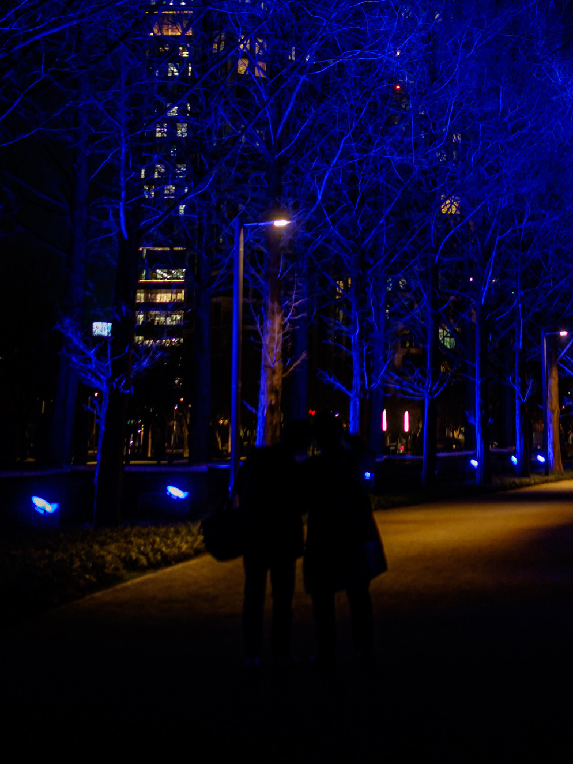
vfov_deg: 29.0
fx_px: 1434
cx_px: 487
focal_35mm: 65
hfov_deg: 22.2
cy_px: 124
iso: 640
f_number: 1.4
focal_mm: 23
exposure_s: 1/100
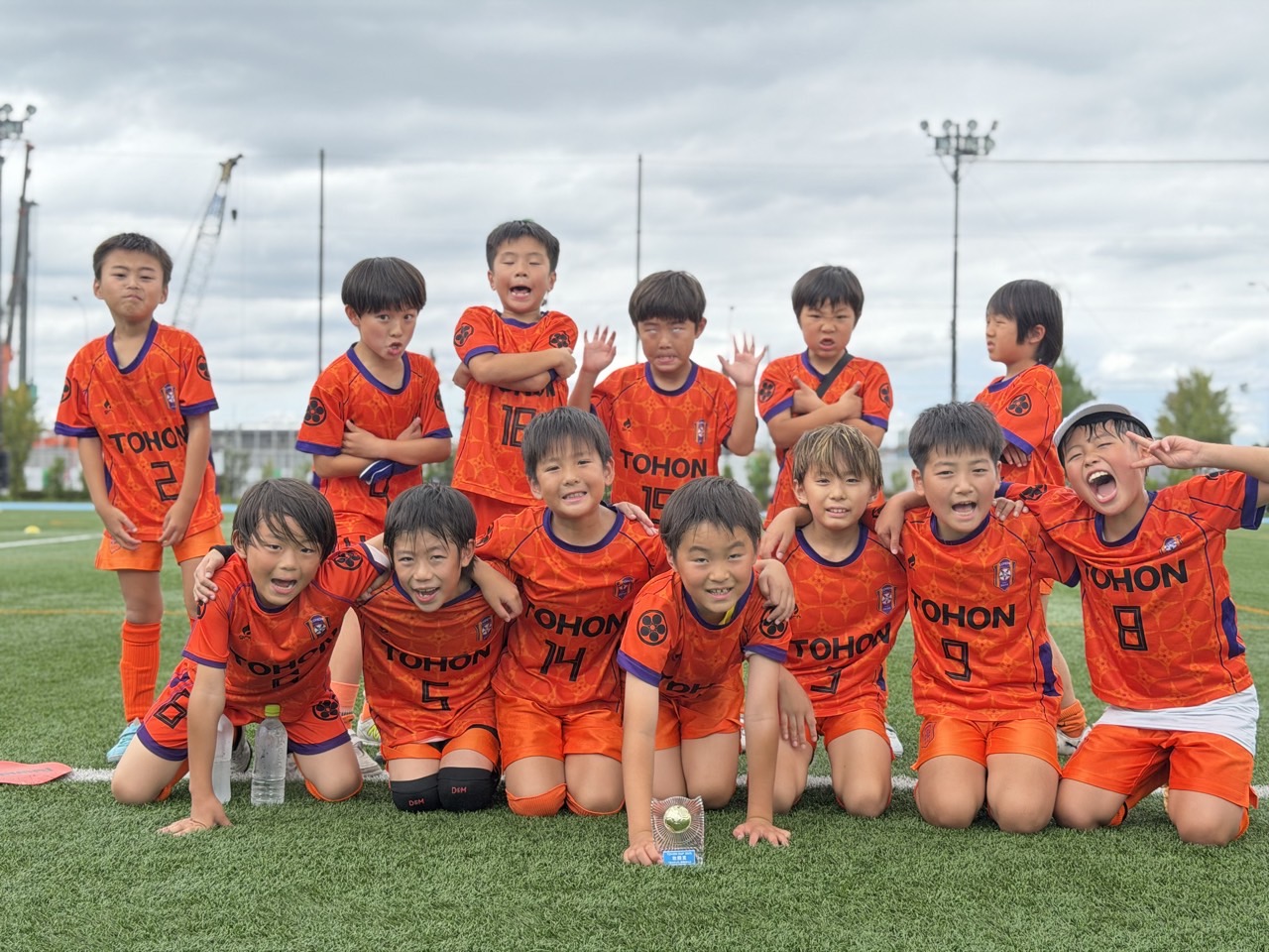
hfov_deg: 39.7
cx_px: 634
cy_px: 476
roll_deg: +1.2
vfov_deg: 30.3
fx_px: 1760
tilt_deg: +0.4
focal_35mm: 48
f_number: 1.78
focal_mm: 6.76
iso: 100
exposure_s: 1/928
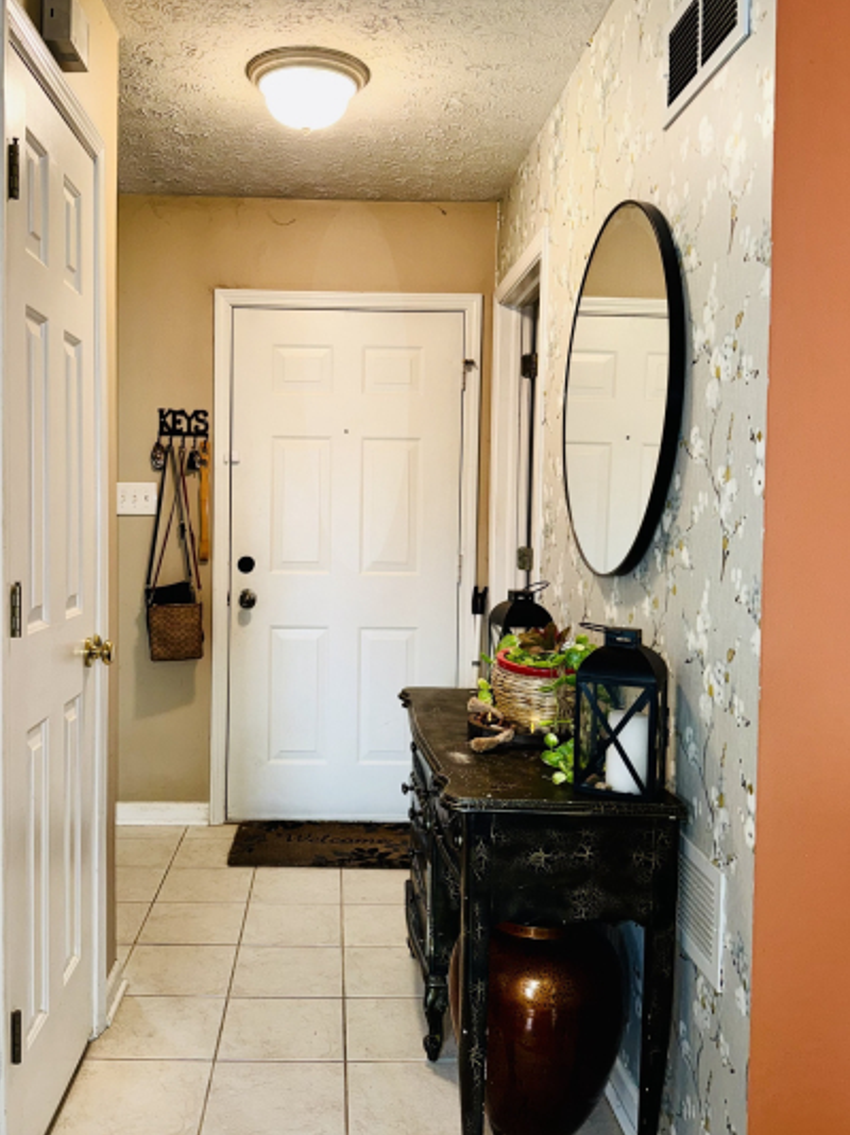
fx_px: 983
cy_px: 537
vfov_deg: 59.9
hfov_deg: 46.6
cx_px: 353
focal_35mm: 30
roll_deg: -0.4
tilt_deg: -2.1
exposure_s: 1/22
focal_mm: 6.76
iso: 100
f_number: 1.78
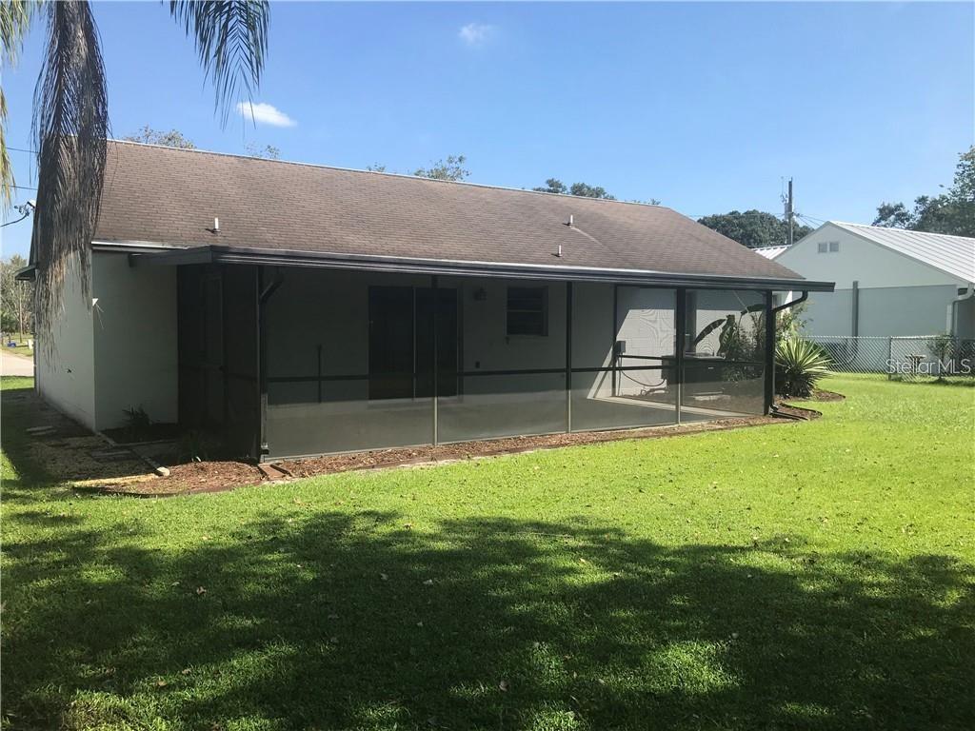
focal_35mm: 28
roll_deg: -0.5
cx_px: 488
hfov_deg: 63.4
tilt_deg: -1.9
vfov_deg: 49.7
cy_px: 366
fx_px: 789
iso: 20
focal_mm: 3.99
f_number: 1.8
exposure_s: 1/1546
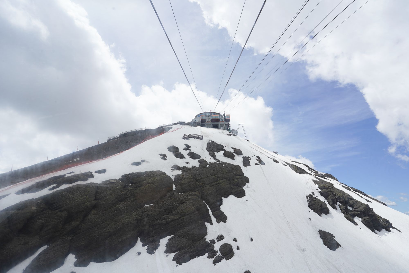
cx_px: 204
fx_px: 273
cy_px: 136
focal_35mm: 24
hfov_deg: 73.7
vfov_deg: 53.1
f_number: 13
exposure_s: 1/100
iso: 100
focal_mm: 24
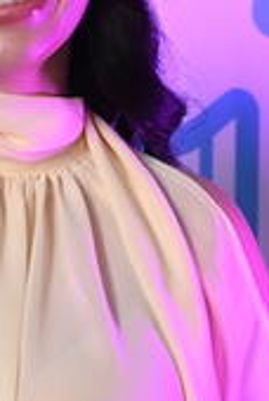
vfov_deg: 10.3
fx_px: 2210
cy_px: 356
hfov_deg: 6.9
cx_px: -54
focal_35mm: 198
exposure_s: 1/200
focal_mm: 30
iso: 2000
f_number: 5
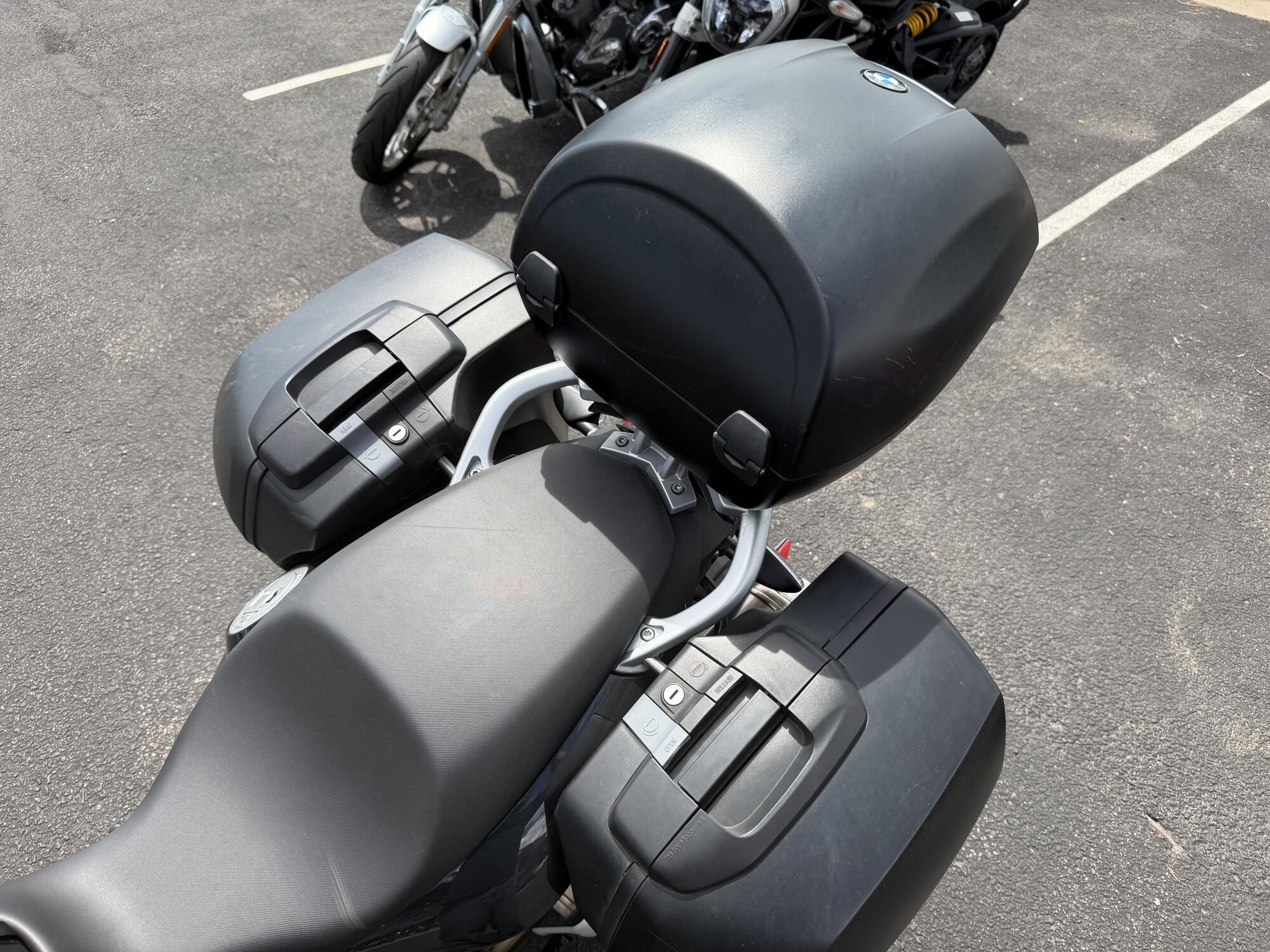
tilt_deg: -45.1
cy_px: 476
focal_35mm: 24
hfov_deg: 71.6
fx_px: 881
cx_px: 635
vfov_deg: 56.8
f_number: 1.78
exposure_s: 1/1437
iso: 80
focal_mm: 6.76
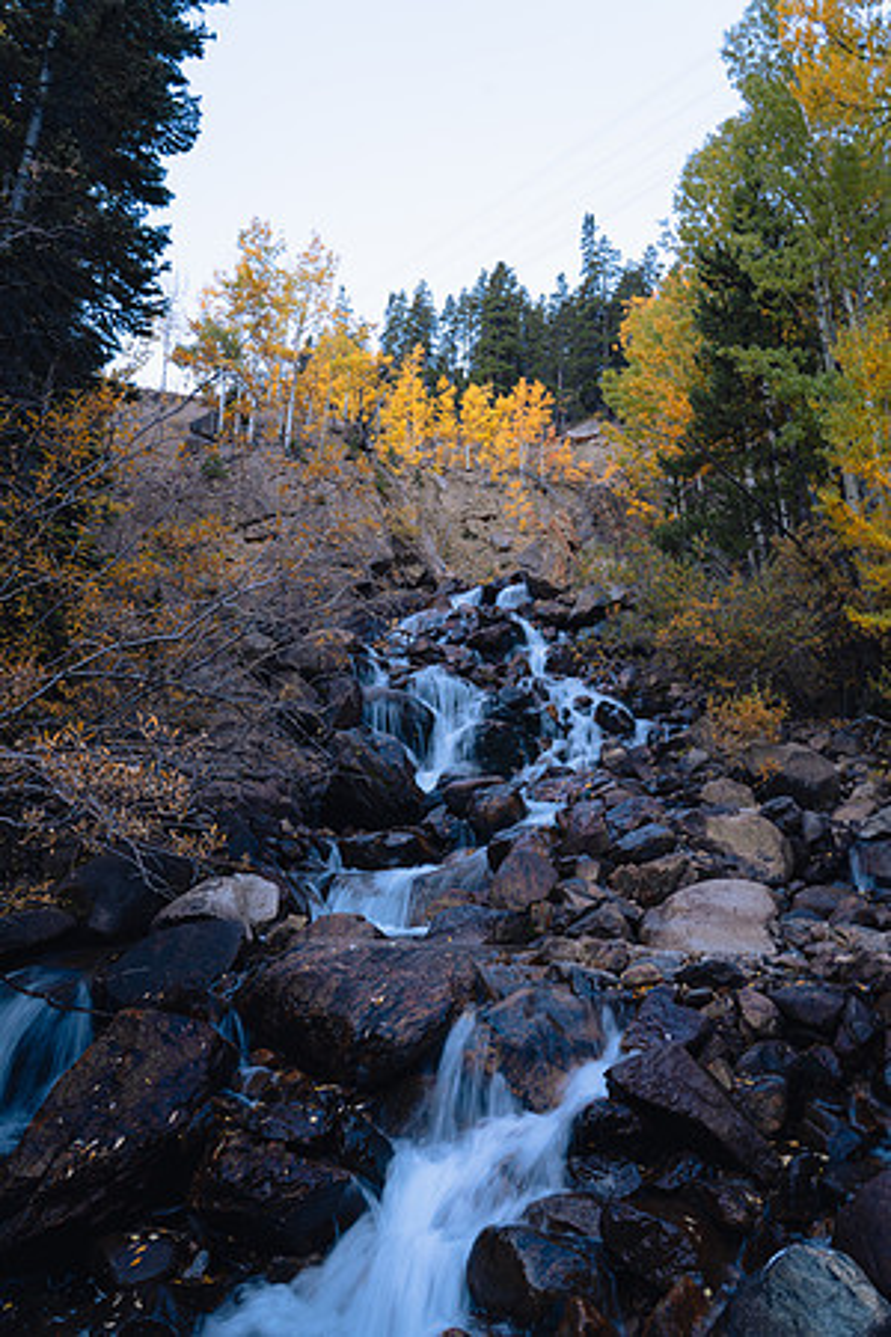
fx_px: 891
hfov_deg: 53.1
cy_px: 668
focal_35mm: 24
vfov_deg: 73.7
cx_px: 446
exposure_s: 1/13
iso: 125
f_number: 9
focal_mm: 24
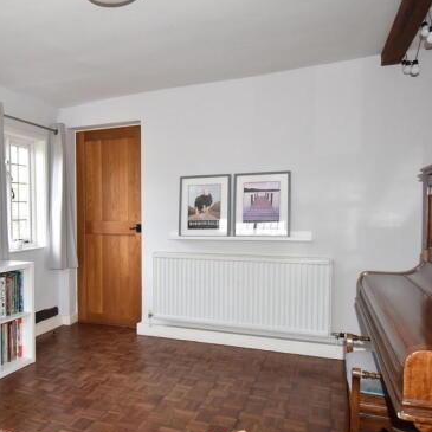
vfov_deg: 54.3
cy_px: 233
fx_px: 420
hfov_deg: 52.5
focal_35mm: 30
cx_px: 119
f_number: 4.8
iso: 640
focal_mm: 13
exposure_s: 1/60
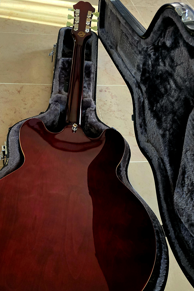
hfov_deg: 40.7
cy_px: 154
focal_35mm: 32
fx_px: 259
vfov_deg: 58.7
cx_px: 68
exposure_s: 1/100
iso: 1250
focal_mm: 6.3
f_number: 1.7
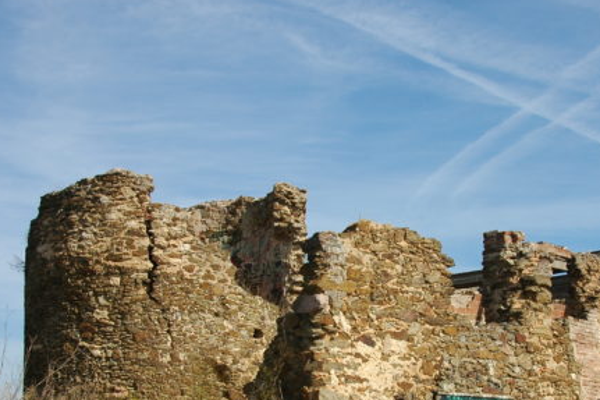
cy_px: 296
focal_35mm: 63
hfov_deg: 31.7
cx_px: 381
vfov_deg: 21.4
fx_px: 1050
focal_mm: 26
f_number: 11
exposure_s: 1/350
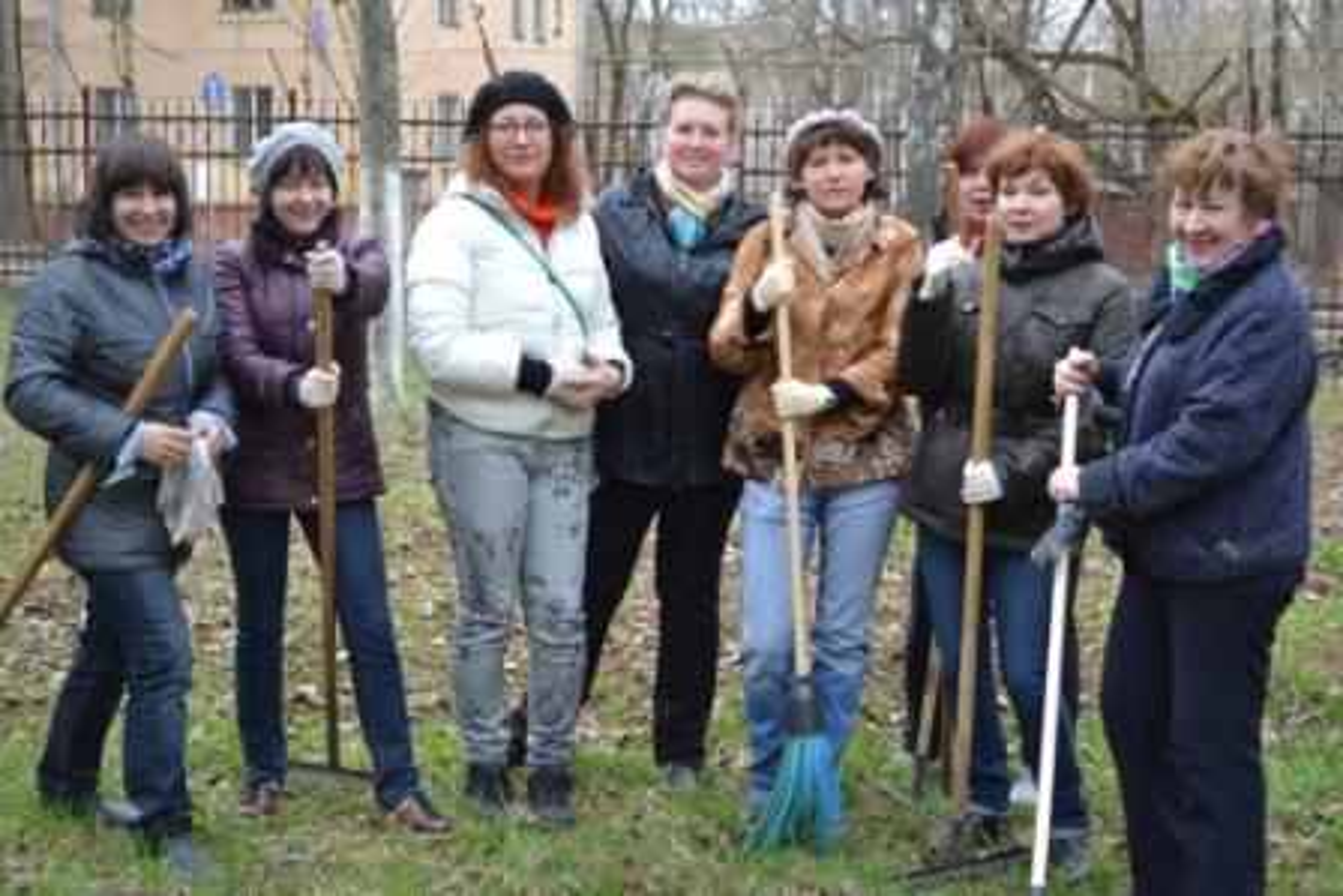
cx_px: 672
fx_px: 2127
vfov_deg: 23.8
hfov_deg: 35.0
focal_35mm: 57
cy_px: 448
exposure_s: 1/125
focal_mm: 38
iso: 200
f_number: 5.6
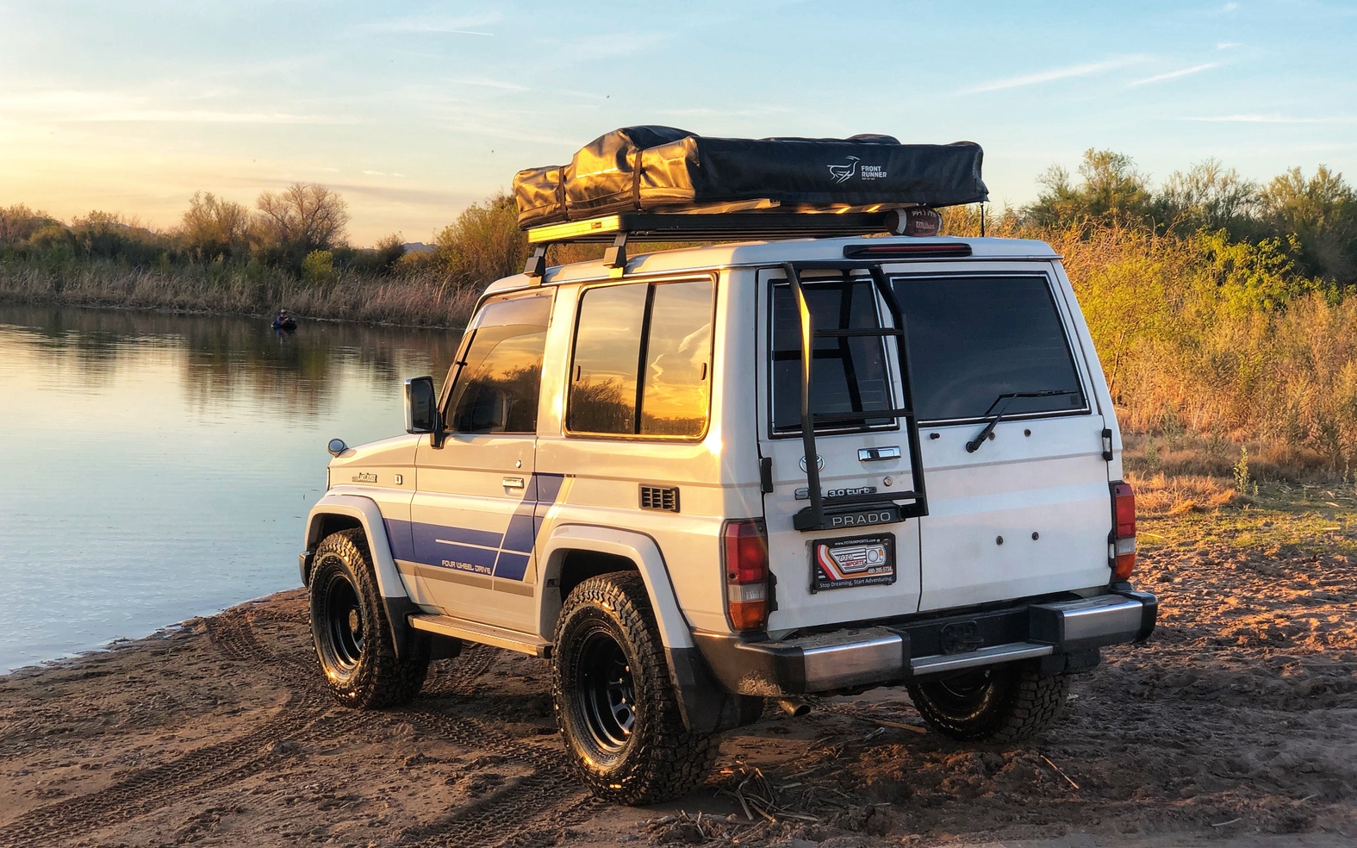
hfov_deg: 36.3
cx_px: 671
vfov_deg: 23.1
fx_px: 2071
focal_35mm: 56
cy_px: 439
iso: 16
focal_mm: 6
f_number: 2.4
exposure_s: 1/132
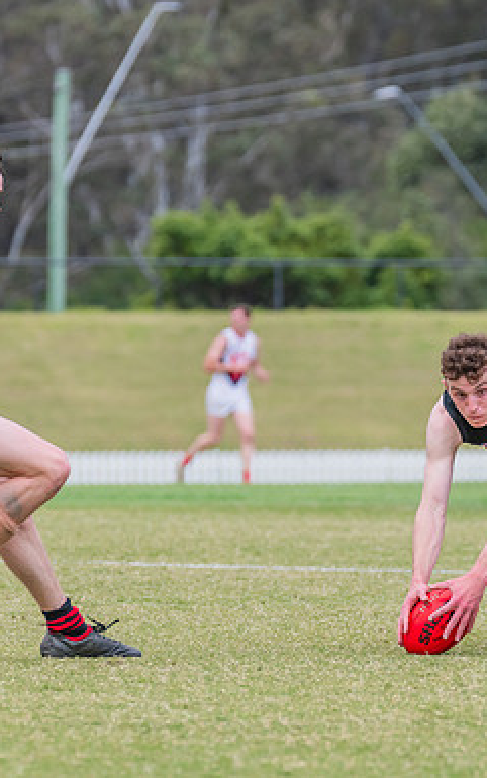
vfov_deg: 4.2
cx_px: 452
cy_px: 376
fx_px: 10691
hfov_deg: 2.6
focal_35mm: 504
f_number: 7.1
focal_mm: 310
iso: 800
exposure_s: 1/1250
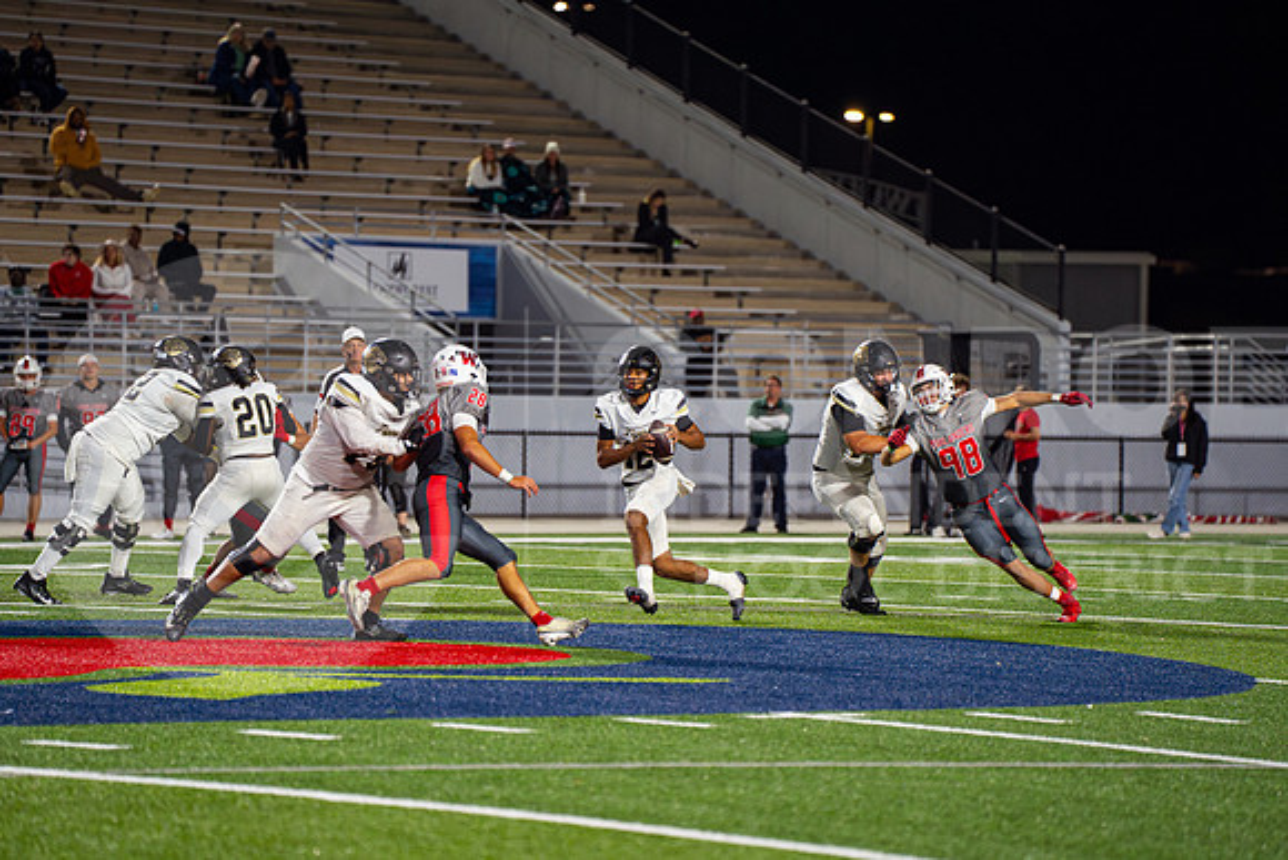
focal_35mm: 183
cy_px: 430
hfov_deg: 11.2
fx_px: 6548
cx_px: 650
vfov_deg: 7.5
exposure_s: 1/1600
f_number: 3.2
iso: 3200
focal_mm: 180
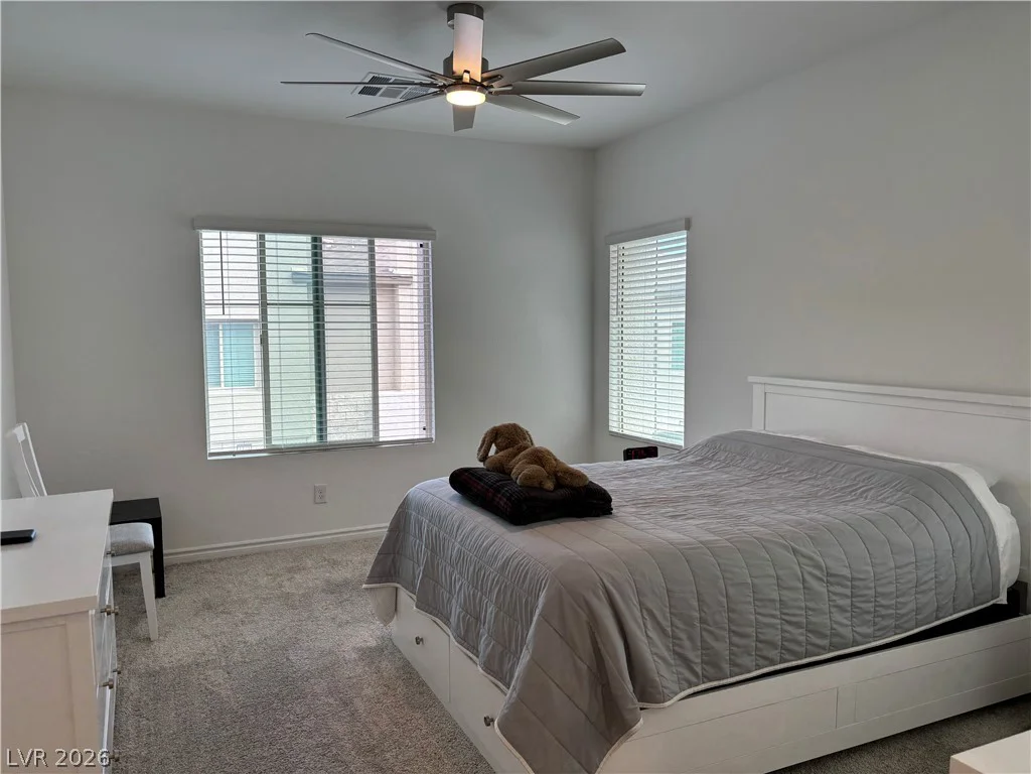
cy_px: 387
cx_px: 516
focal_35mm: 26
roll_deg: +0.0
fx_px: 774
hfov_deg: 67.3
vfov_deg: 53.1
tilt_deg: -4.9
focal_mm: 5.96
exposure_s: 1/138
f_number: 1.6
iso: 40
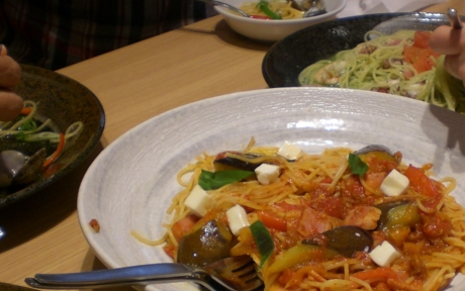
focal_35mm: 70
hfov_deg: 29.0
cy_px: 201
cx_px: 343
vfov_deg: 18.6
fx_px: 888
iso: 100
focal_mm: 6.3
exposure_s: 1/100
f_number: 3.1
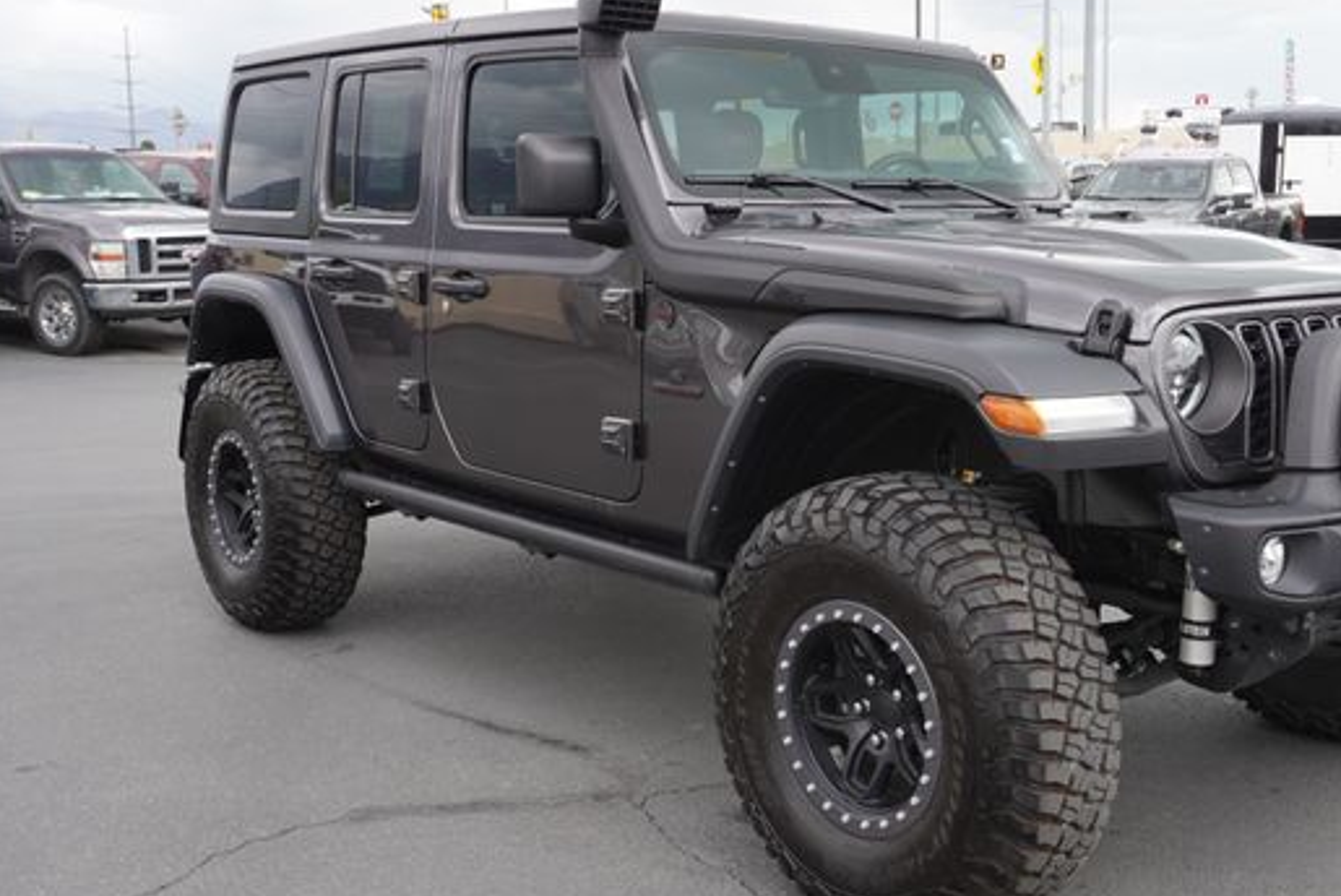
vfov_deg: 32.7
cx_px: 807
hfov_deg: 47.1
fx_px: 1528
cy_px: 484
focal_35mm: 41
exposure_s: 1/100
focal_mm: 22
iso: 100
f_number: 6.3
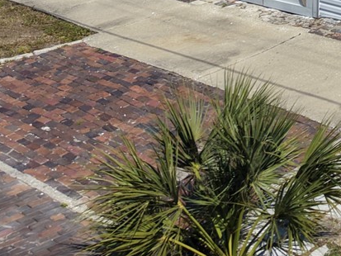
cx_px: 473
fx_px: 916
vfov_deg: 14.0
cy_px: -211
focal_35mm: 93
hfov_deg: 19.1
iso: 200
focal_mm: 8.67
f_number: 1.8
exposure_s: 1/8000
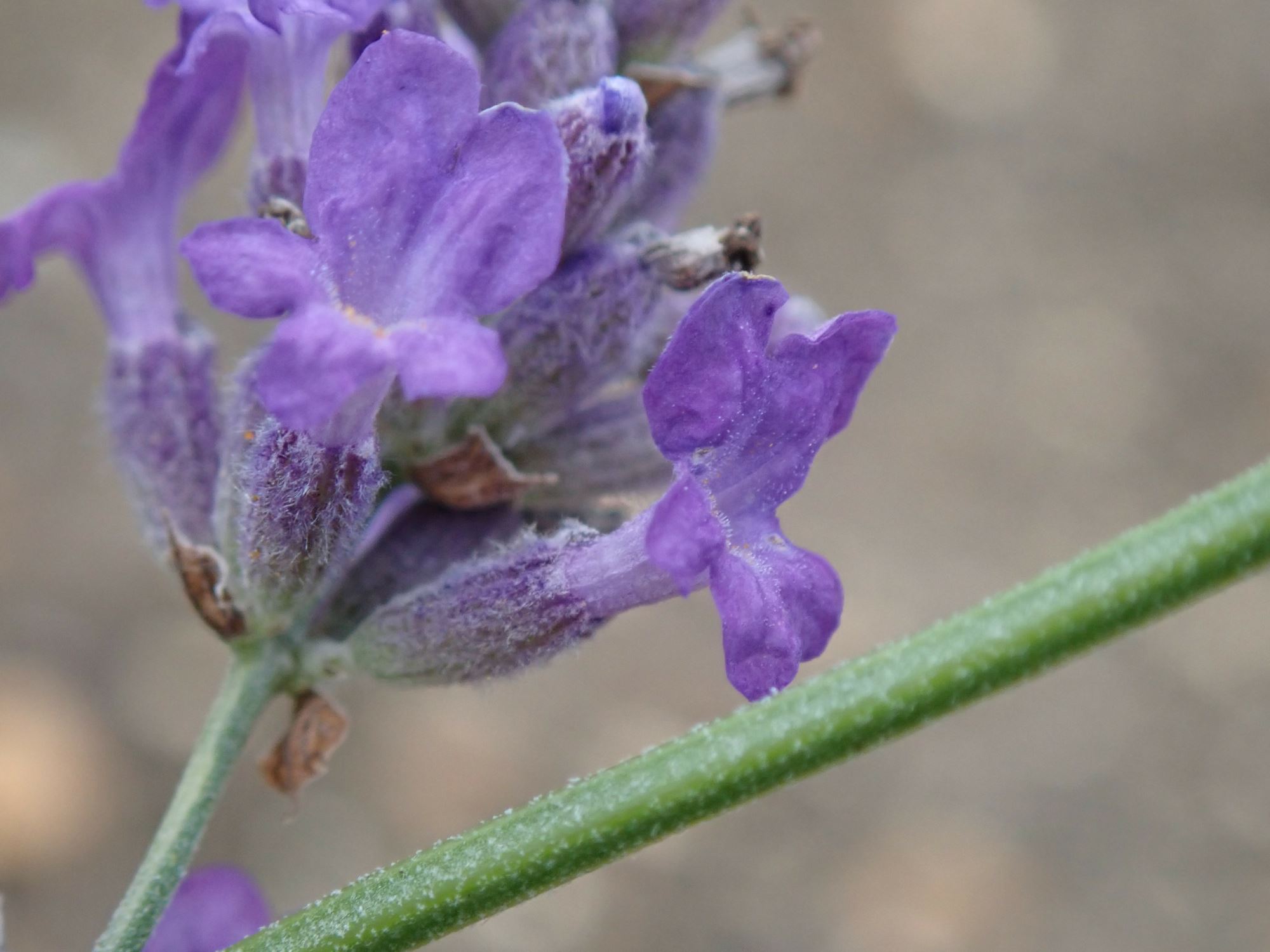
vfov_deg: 14.8
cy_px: 476
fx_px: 3669
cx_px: 635
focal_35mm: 100
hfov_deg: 19.6
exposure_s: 1/400
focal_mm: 18
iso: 400
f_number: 4.9
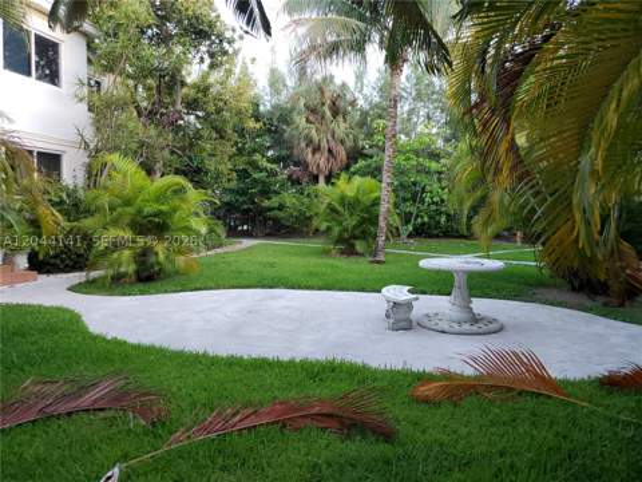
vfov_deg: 53.1
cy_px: 241
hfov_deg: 67.3
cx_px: 321
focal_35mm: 26
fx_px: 482
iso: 125
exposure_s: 1/120
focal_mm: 4.3
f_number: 1.5
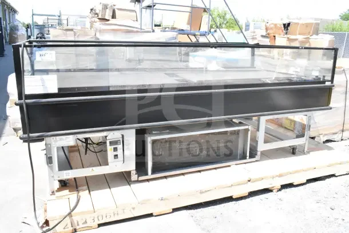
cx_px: 174
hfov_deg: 61.9
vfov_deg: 43.6
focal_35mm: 30
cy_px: 116
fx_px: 291
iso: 6400
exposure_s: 1/800
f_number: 14
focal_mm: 20
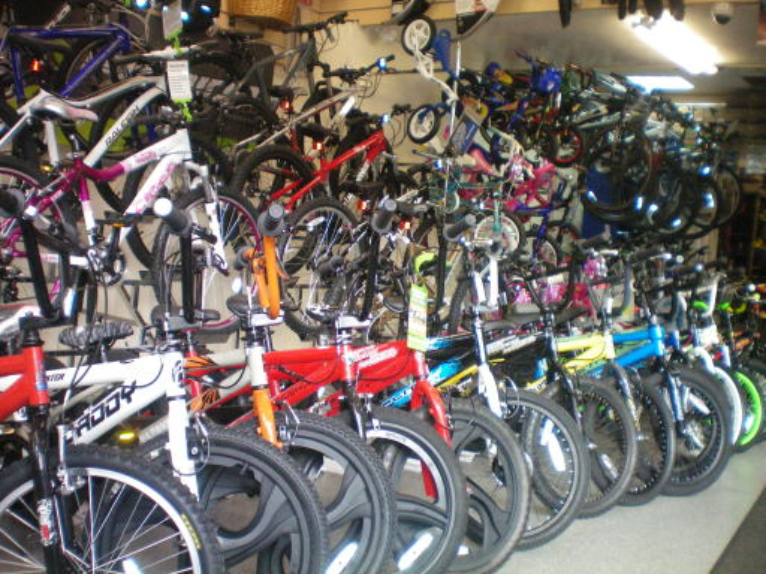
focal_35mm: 38
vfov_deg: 37.7
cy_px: 287
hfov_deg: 49.0
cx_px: 383
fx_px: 841
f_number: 3.1
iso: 320
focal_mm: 6.3
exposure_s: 1/60
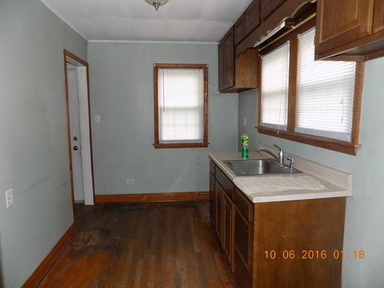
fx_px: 255
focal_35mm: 23
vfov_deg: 58.9
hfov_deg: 73.9
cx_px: 192
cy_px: 144
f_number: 3.1
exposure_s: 1/30
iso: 200
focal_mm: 4
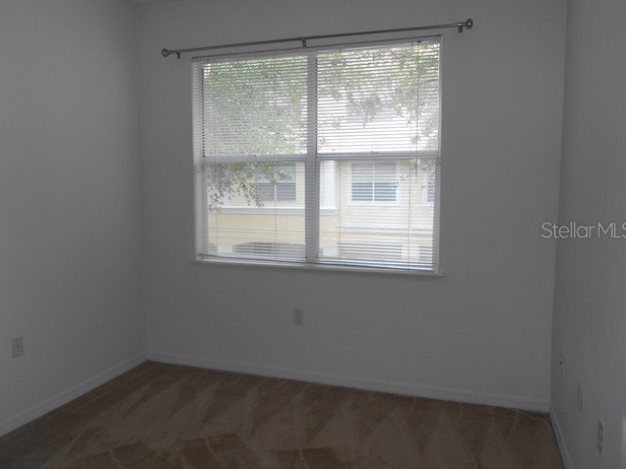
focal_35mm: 27
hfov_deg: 65.3
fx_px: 488
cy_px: 229
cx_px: 312
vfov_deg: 51.4
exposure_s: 1/30
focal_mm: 4.6
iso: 80
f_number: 3.2
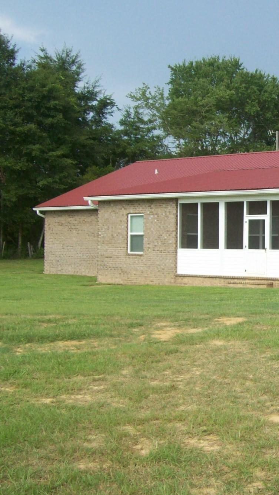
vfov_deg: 34.9
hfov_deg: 18.8
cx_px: 344
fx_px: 789
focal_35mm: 60
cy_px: 248
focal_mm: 6
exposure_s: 1/561
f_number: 2.7
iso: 80
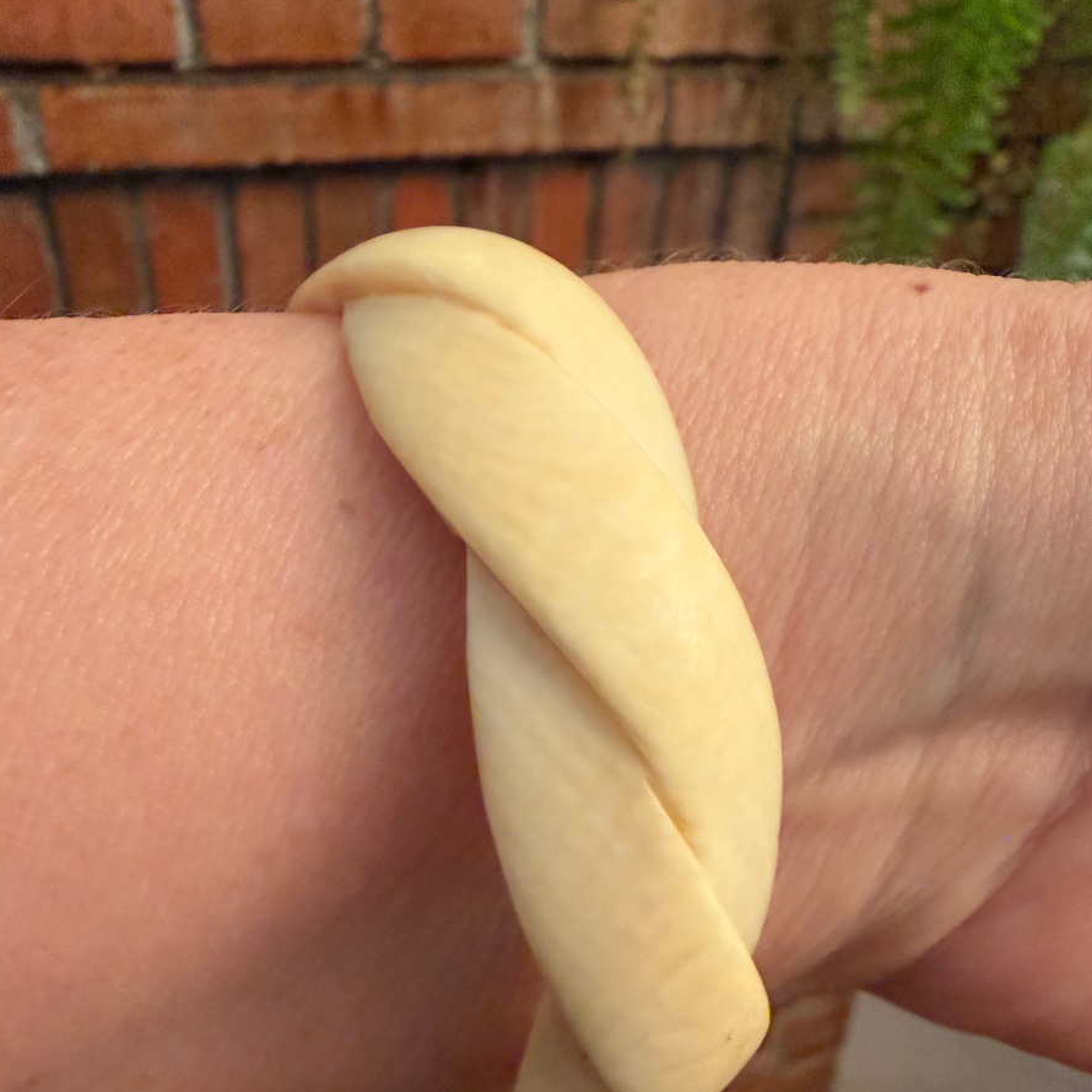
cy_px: 728
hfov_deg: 52.5
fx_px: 1106
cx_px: 544
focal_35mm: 31
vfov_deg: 51.6
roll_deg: -2.5
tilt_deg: -30.9
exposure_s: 1/50
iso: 500
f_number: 2.2
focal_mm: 2.22
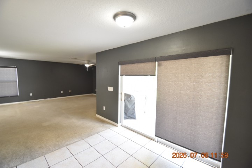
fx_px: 105
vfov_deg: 77.3
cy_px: 84
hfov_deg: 100.4
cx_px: 126
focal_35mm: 15
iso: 800
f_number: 3.5
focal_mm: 10
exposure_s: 1/60
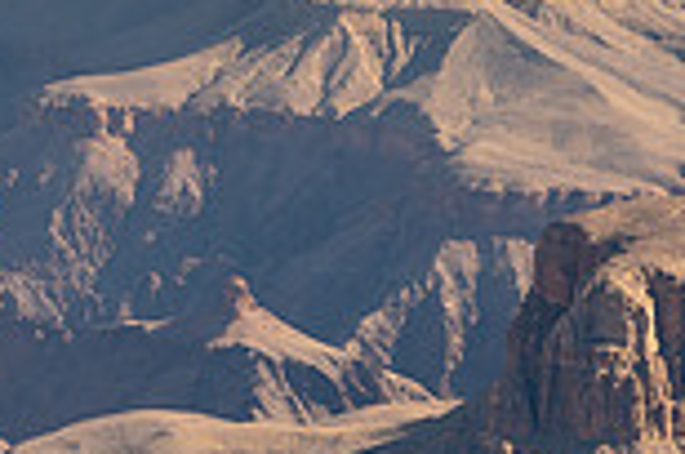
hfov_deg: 7.5
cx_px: -160
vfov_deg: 5.0
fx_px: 5146
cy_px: 325
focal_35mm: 271
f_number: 8
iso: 400
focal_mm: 70
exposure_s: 1/800
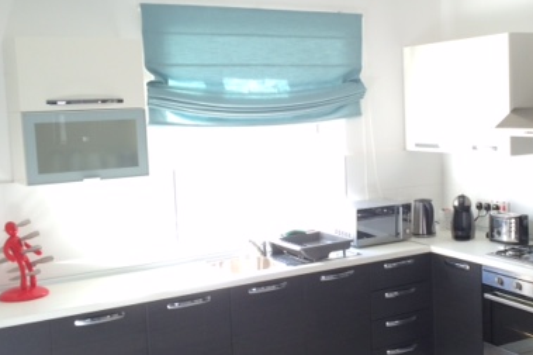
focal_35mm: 51
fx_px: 754
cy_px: 176
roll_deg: +3.2
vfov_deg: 26.4
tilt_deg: -6.9
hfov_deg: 38.5
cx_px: 354
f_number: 2.2
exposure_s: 1/50
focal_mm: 4.15
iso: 40
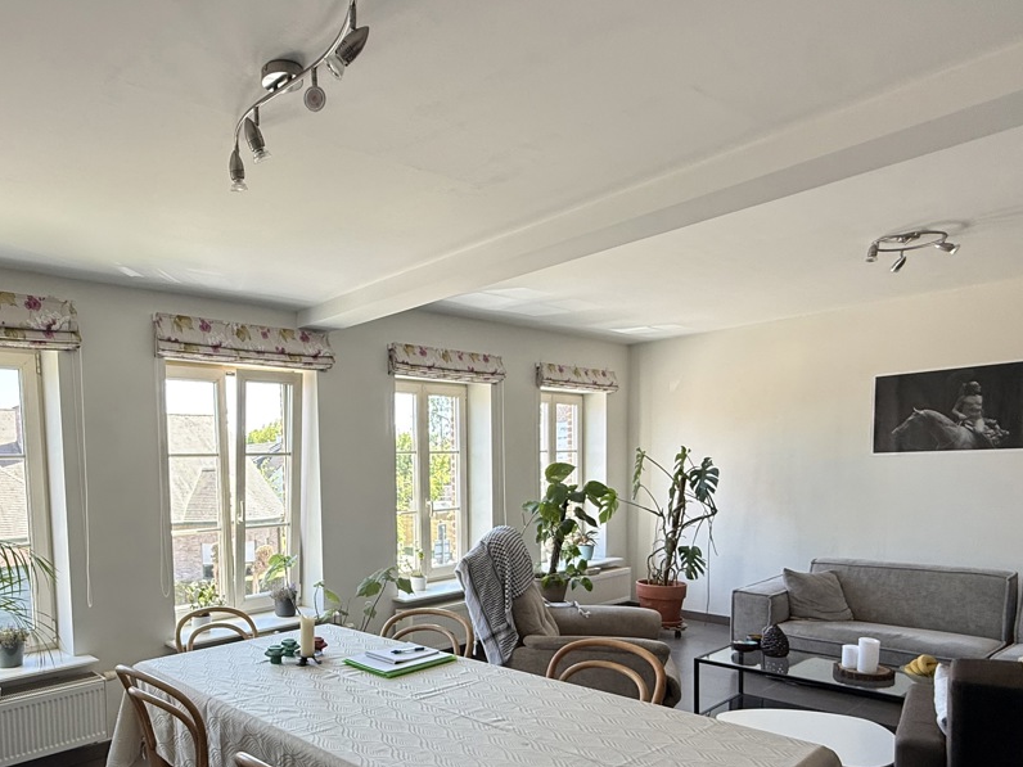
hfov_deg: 68.9
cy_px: 525
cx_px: 317
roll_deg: +1.8
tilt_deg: -6.2
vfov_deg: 55.4
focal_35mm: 24
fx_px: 709
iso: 125
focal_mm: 2.22
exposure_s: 1/99
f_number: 2.2
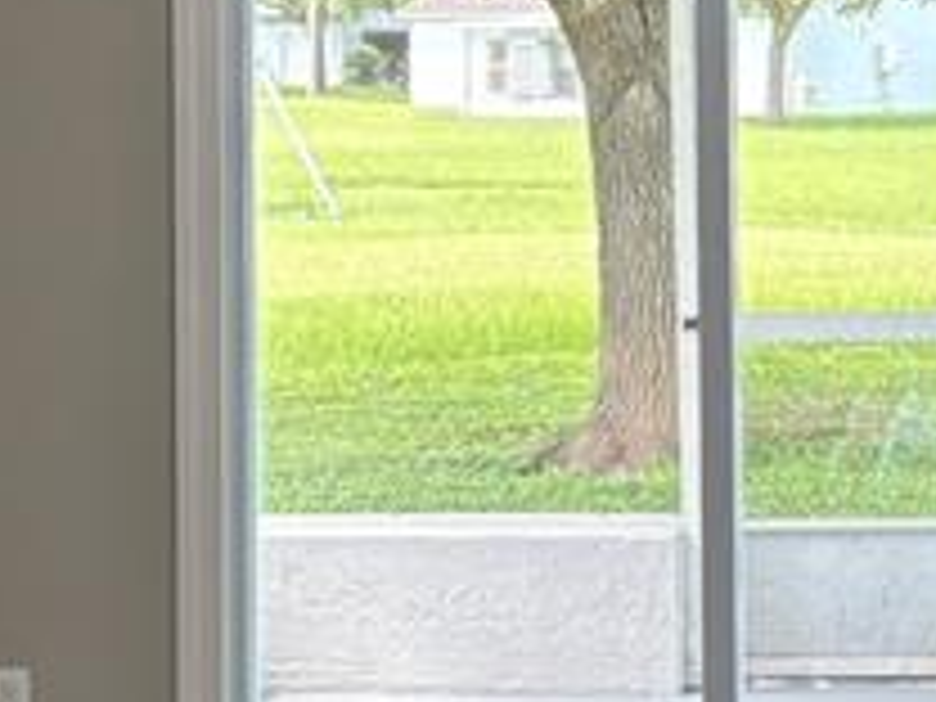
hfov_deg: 15.3
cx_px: 774
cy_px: -63
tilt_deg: +2.2
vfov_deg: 11.4
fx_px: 3461
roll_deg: +1.5
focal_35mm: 128
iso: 125
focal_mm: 5.96
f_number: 1.6
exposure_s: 1/120
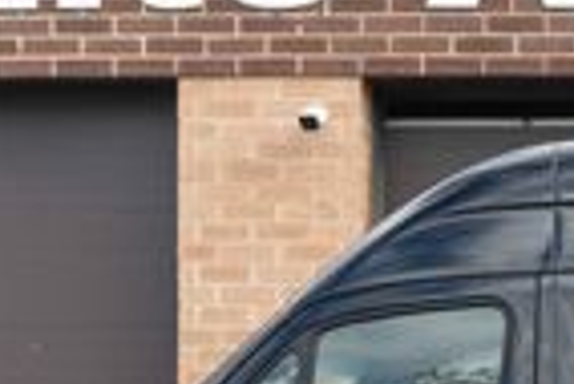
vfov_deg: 10.6
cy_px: 560
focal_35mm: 126
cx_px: 760
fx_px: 2011
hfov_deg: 15.4
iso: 160
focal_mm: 28
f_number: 4
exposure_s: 1/320
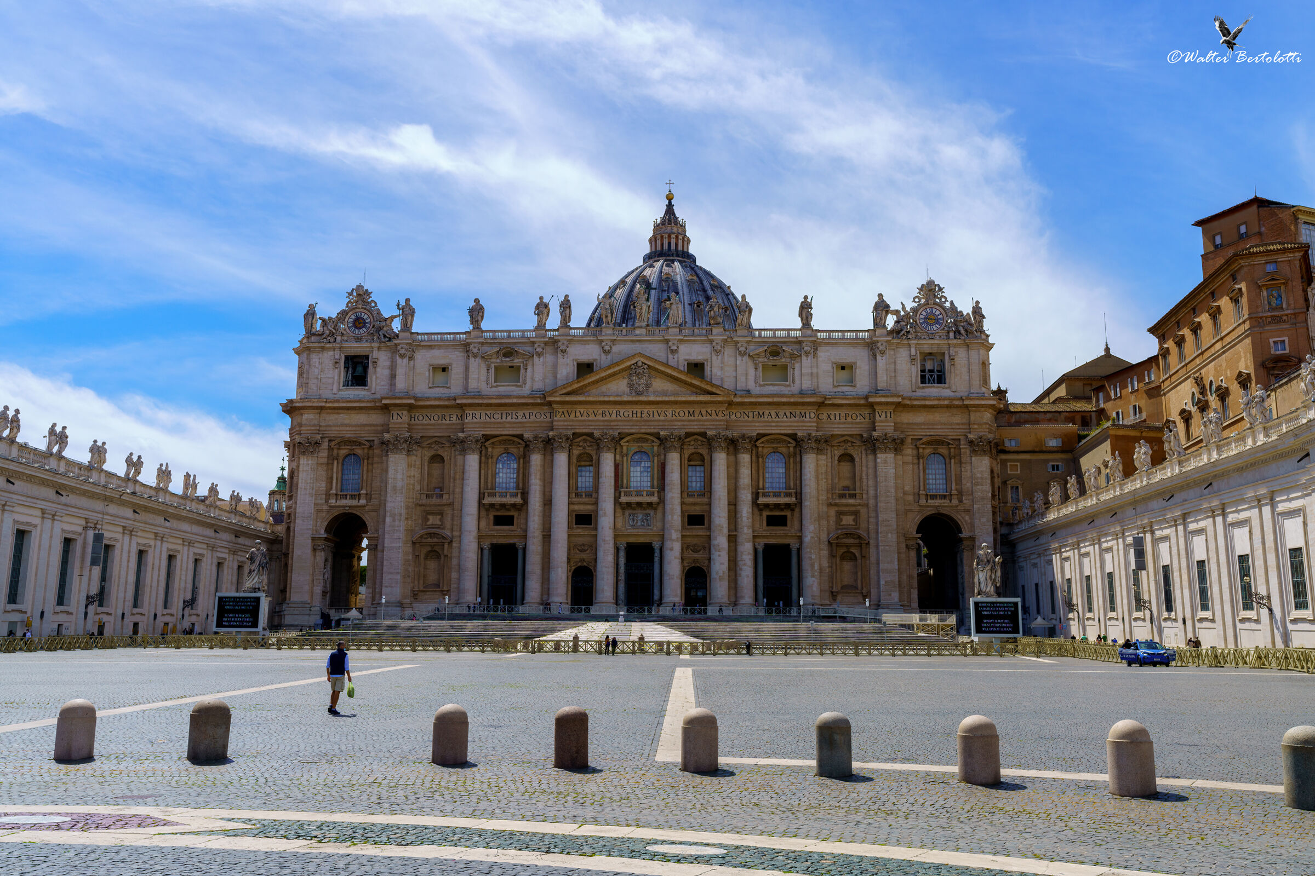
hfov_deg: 63.7
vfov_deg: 45.0
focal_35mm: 29
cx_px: 658
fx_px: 1059
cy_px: 438
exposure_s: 1/200
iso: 100
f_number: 10
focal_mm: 29
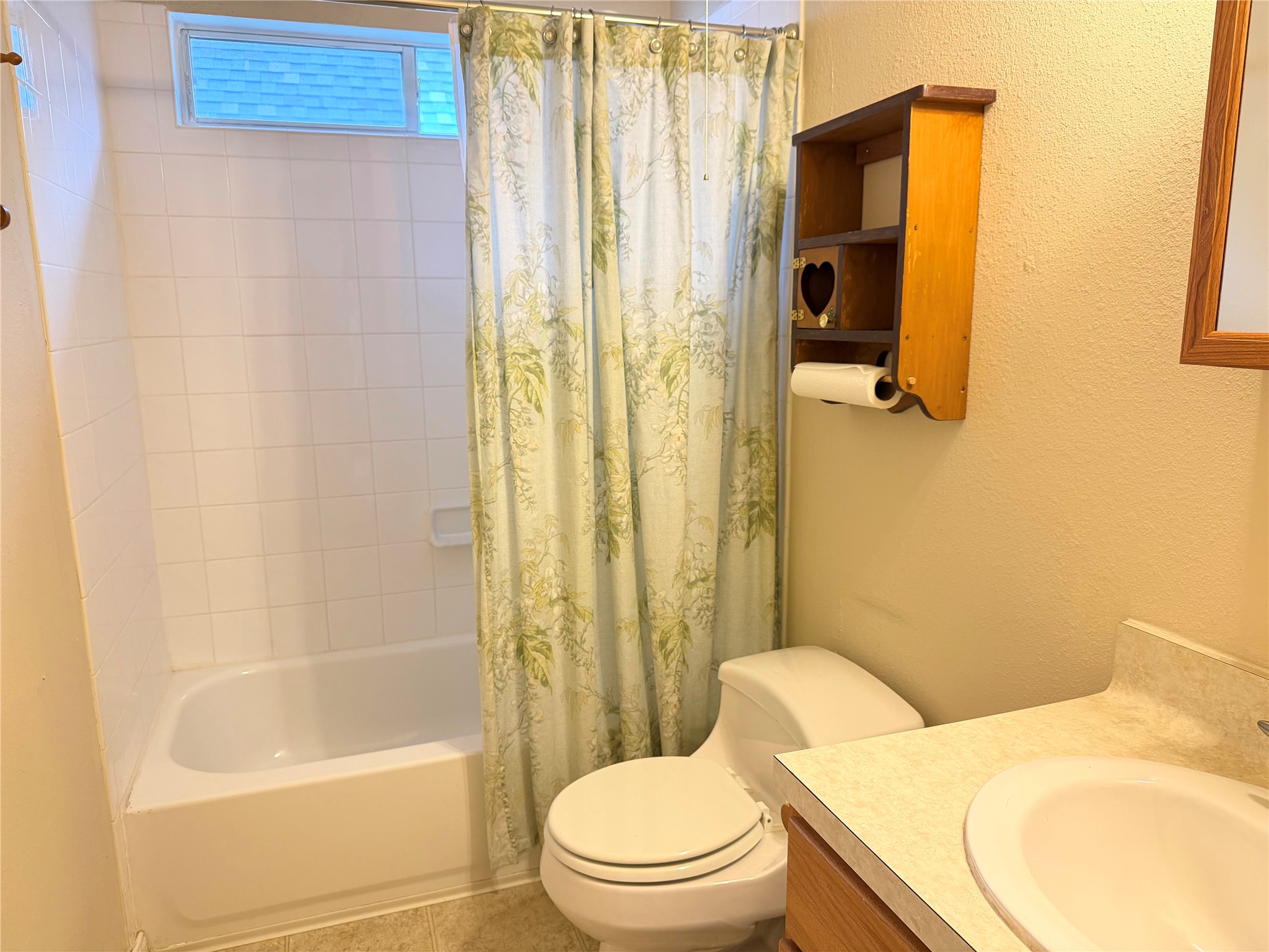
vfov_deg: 56.8
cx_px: 634
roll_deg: +1.1
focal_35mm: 24
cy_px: 476
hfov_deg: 71.6
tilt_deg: -10.8
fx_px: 880
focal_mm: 6.76
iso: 250
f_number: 1.78
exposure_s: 1/60
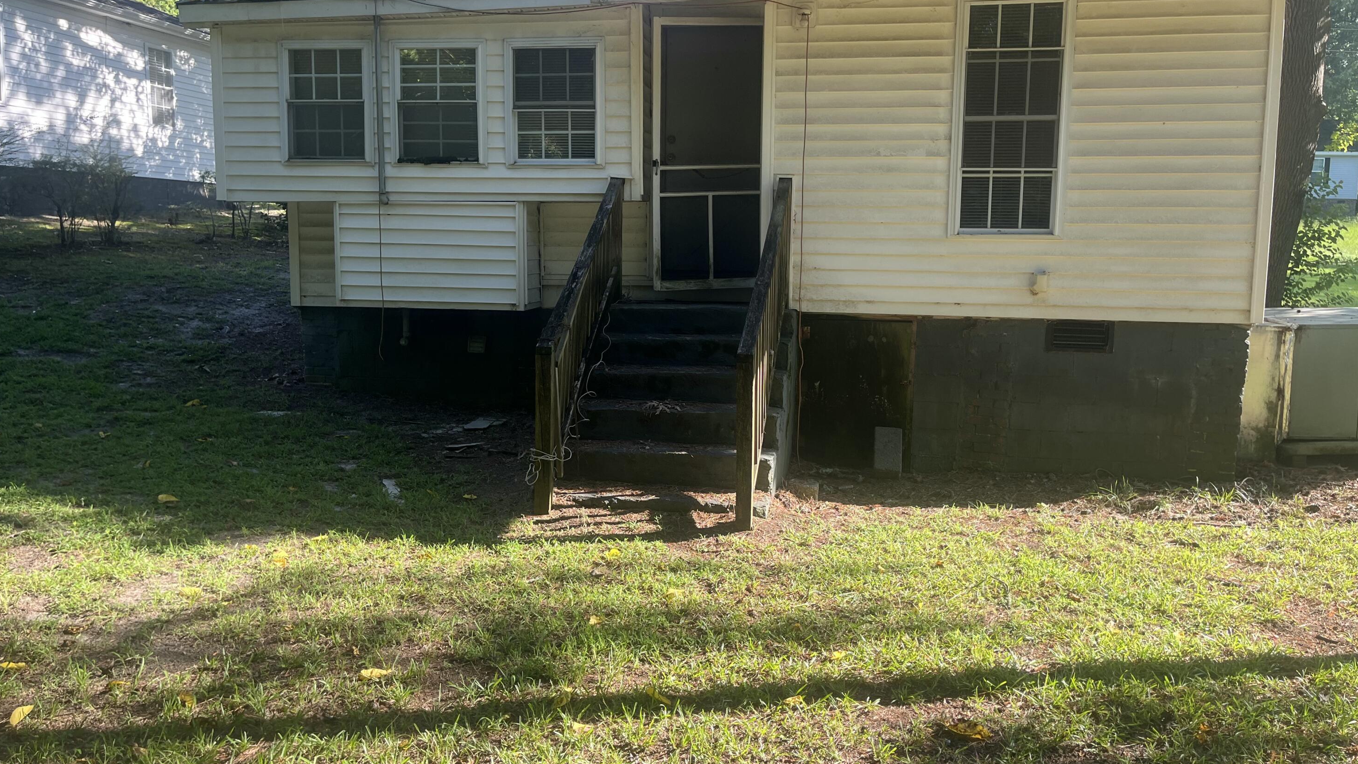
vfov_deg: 40.2
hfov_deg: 66.1
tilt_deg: -5.8
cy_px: 356
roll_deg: -1.5
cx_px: 682
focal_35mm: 29
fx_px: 1044
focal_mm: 5.1
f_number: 1.6
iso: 50
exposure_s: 1/415
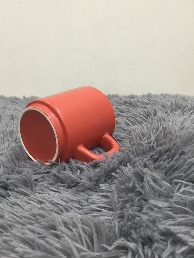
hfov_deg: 37.7
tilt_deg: -12.1
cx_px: 86
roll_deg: +1.0
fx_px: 284
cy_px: 110
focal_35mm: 38
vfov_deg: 48.8
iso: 125
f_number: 2.4
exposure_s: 1/33
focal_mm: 3.3
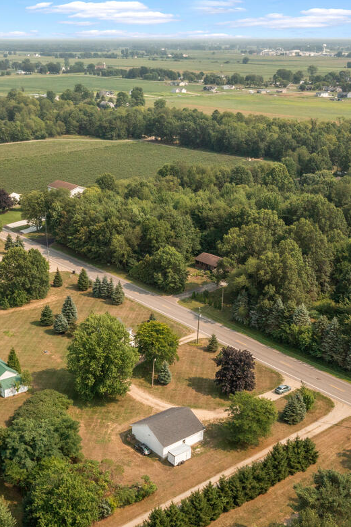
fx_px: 629
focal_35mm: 43
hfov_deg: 30.8
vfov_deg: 45.4
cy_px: 258
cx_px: 95
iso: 100
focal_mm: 10.26
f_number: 9
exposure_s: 1/640
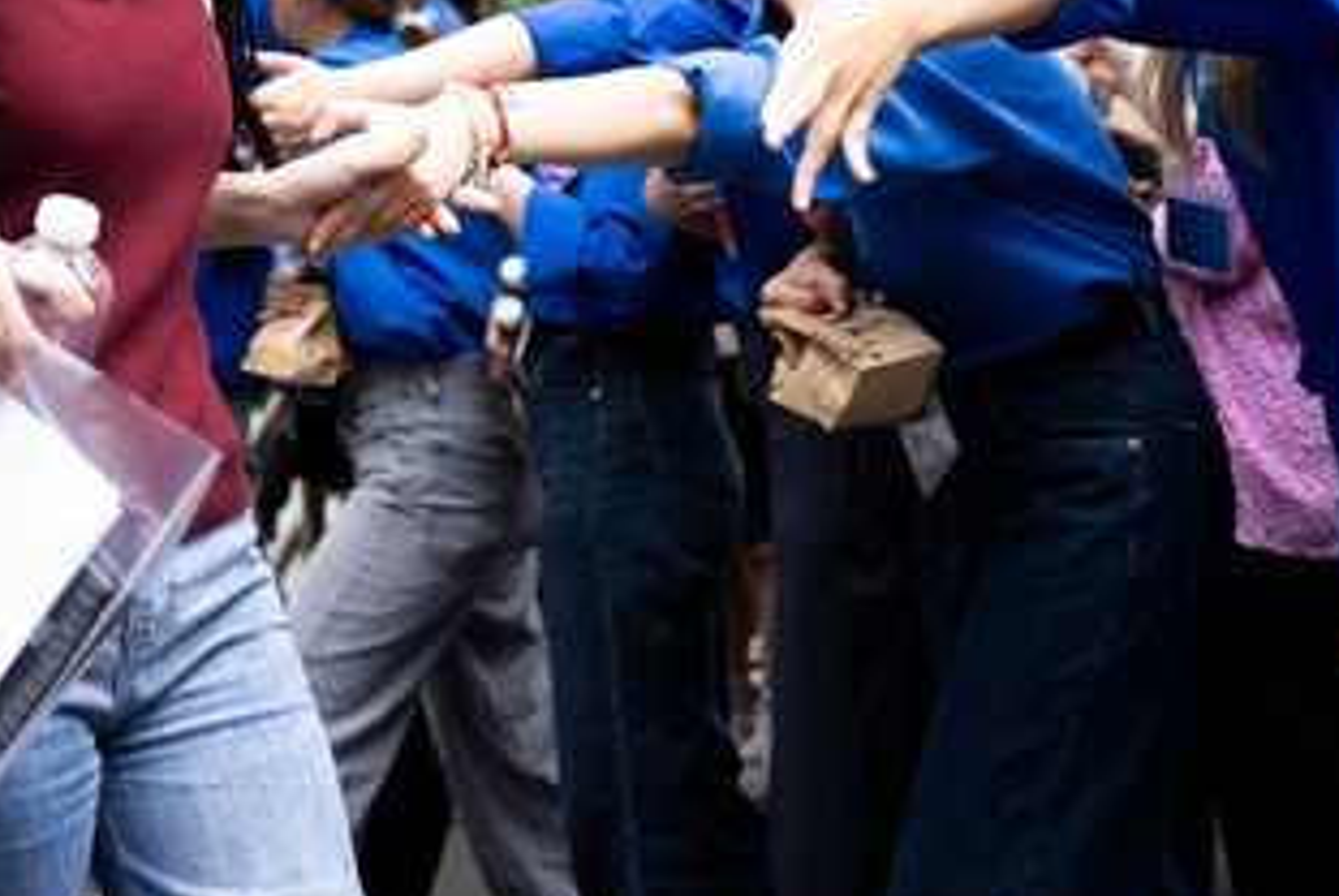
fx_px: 2680
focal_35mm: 72
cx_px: 164
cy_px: 15
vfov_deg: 18.5
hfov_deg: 27.2
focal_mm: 35
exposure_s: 1/320
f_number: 3.2
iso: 1250
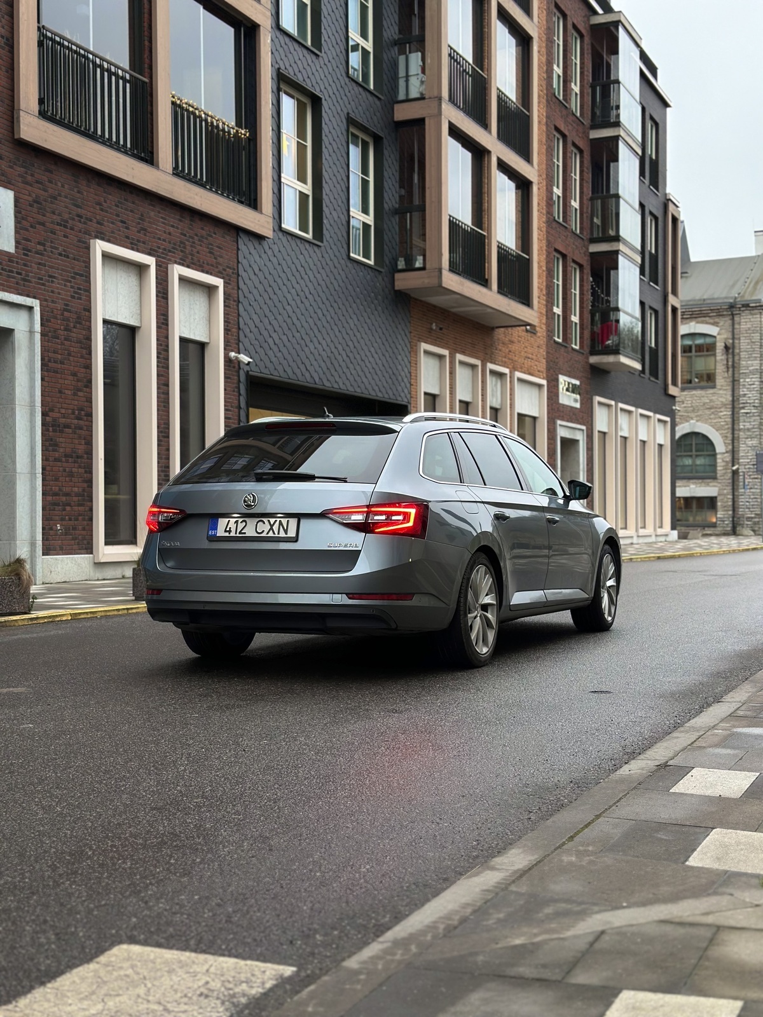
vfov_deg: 39.7
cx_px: 382
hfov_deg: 30.3
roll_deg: +0.0
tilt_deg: +0.9
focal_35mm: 48
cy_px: 508
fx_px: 1411
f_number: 1.78
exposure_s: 1/50
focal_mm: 6.86
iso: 125
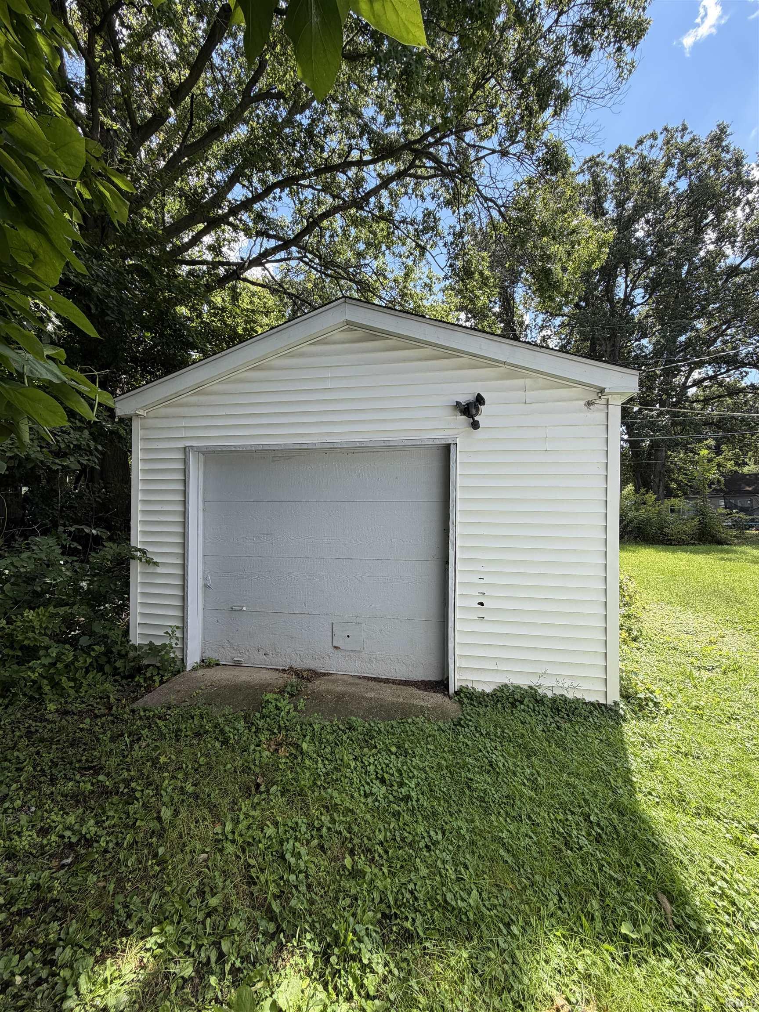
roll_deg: +1.2
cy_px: 506
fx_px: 409
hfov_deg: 85.7
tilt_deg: +1.2
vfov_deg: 102.1
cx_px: 380
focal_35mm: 14
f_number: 2.2
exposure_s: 1/502
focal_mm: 2.22
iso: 50
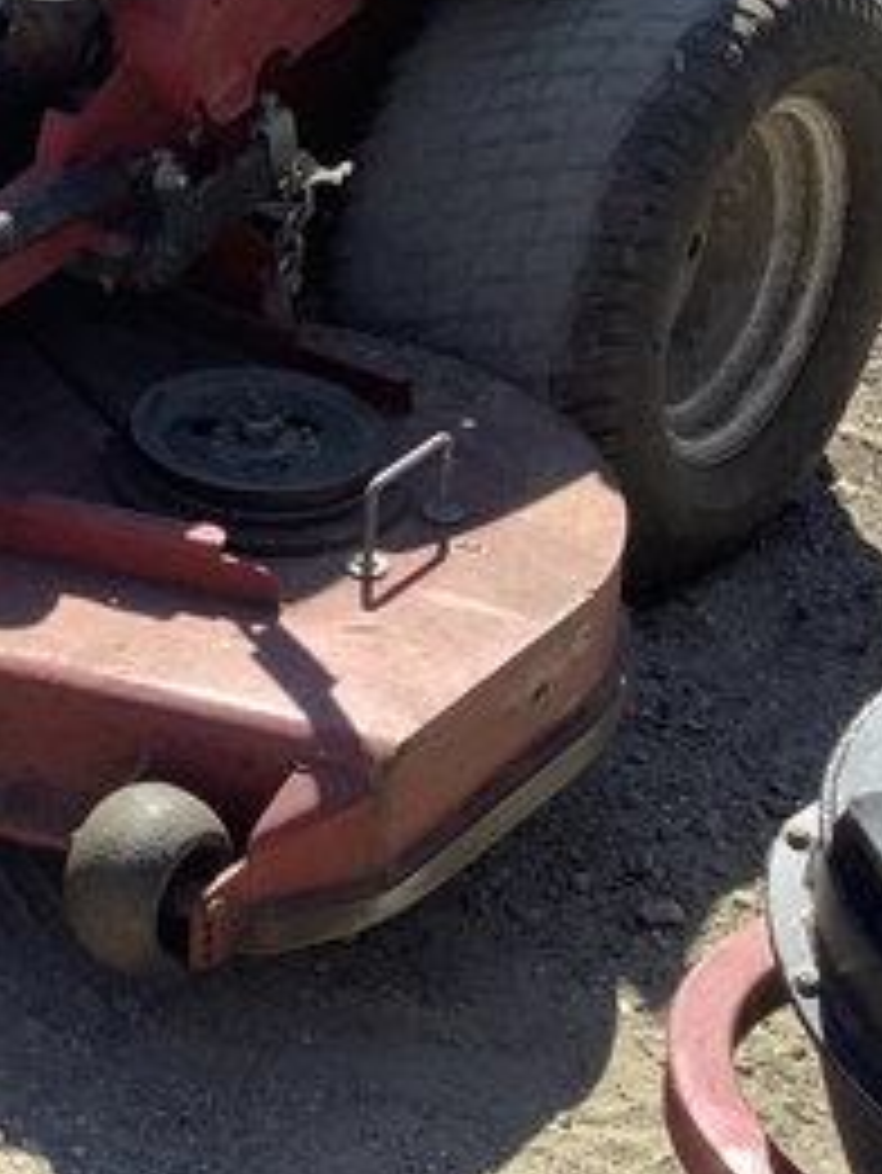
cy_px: 115
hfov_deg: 15.8
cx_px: -266
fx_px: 3021
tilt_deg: -21.9
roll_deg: -1.6
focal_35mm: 89
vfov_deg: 21.5
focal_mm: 3.3
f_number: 2.4
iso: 25
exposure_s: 1/959
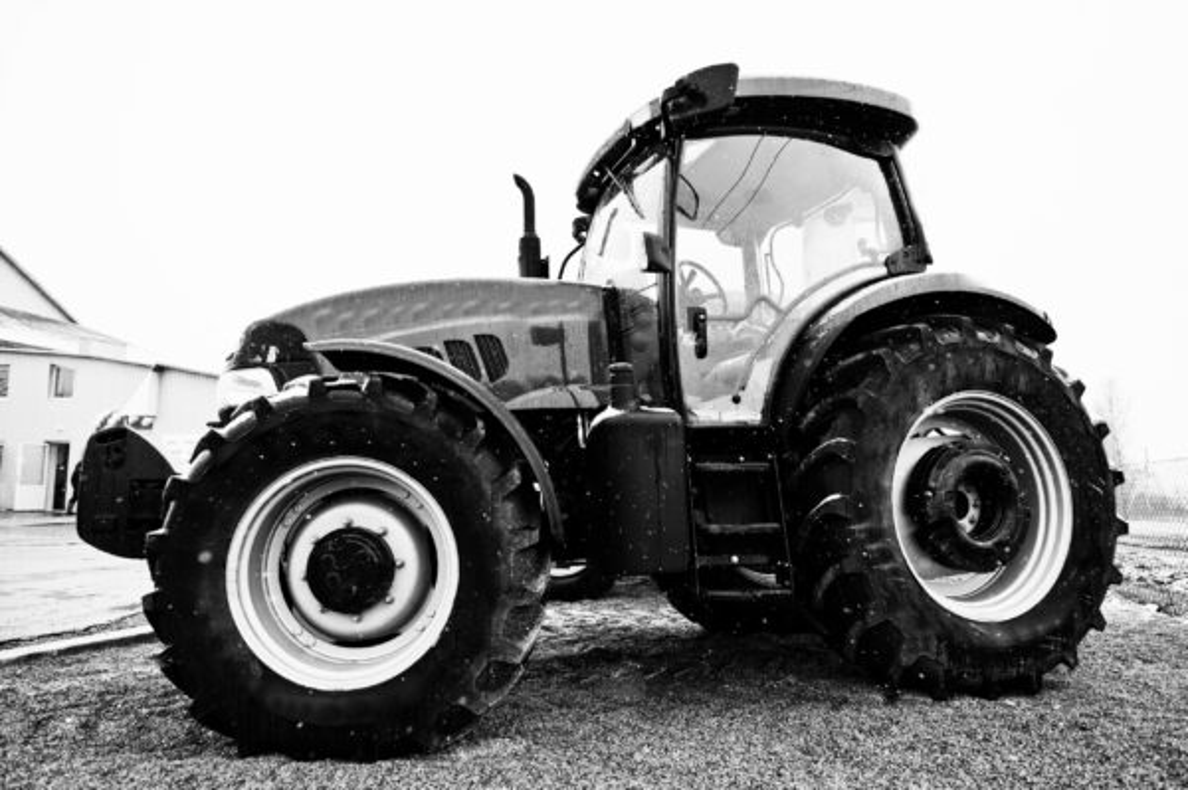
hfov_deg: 73.8
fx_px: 791
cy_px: 395
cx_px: 594
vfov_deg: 53.1
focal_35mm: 24
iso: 200
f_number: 3.2
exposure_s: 1/500
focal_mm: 24
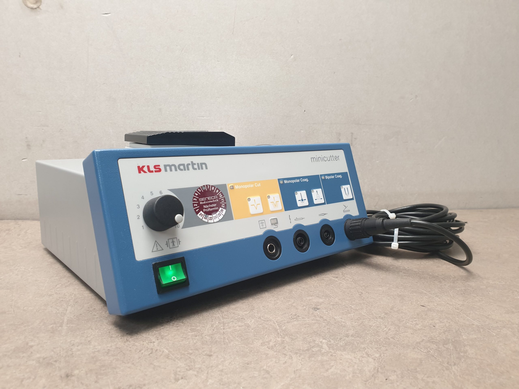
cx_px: 260
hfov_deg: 67.3
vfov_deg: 53.1
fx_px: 390
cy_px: 194
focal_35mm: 26
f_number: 2.4
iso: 125
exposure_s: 1/50
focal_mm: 4.3
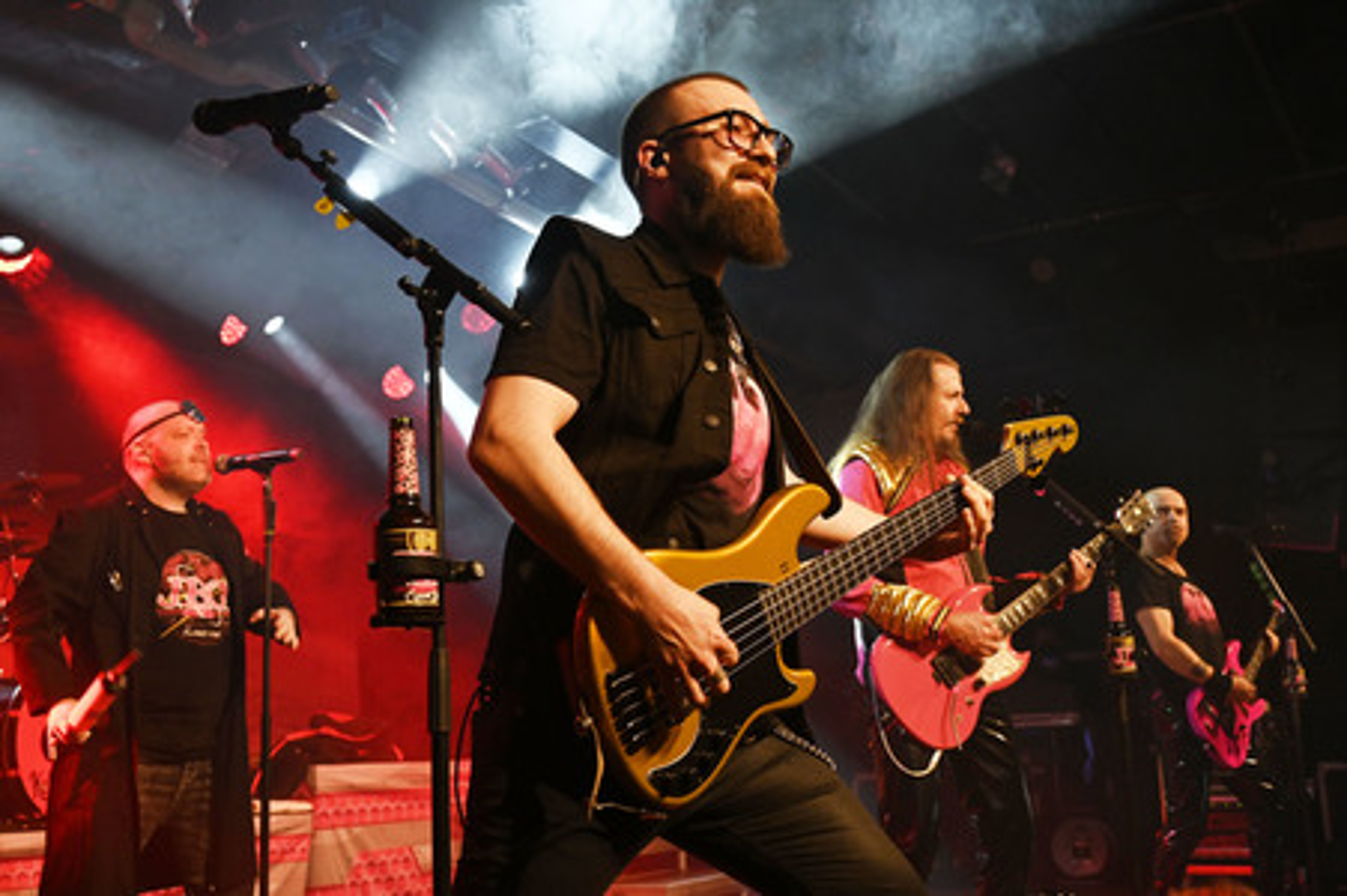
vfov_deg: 32.6
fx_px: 1533
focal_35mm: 41
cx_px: 674
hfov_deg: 47.4
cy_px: 448
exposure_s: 1/60
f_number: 6.3
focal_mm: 41
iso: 2000
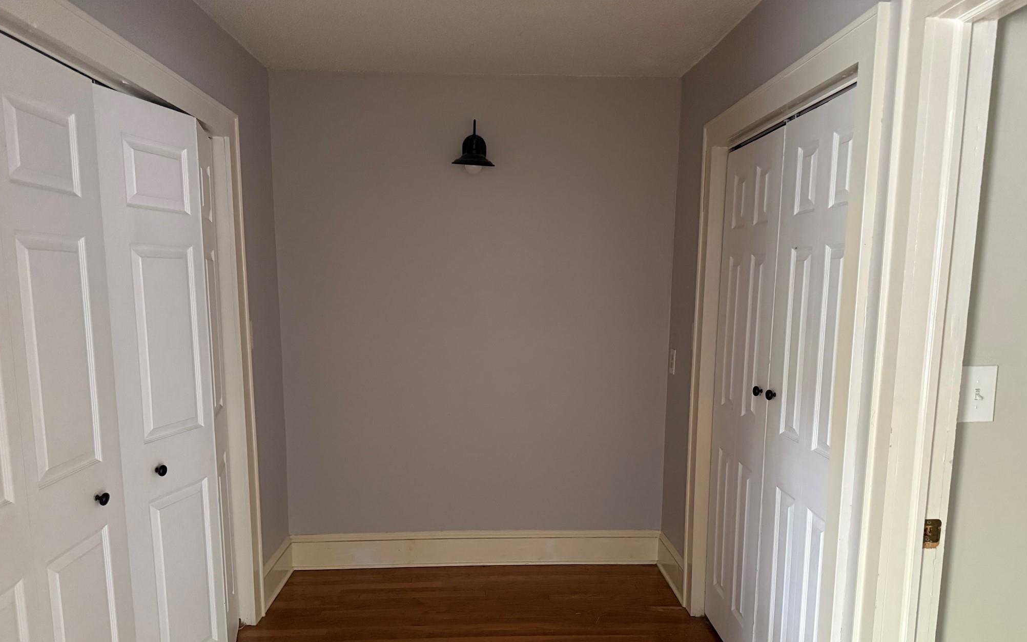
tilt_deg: -8.4
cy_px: 392
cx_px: 521
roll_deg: -0.2
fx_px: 728
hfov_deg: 70.4
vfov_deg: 47.3
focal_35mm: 26
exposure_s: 1/40
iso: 1000
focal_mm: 6.76
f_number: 1.78
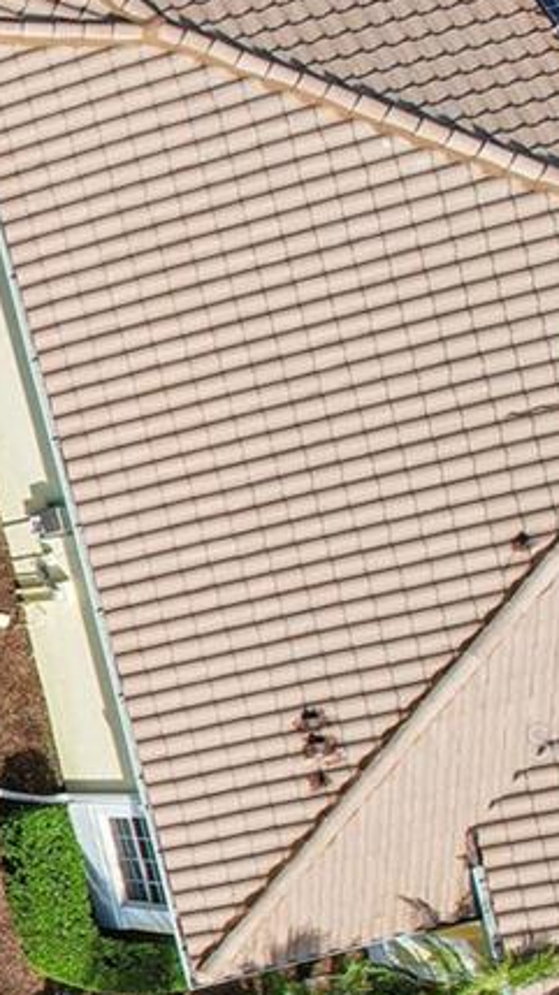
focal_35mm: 86
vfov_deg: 24.5
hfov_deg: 10.2
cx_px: -1123
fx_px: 2268
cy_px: 742
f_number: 2.8
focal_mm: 8.4
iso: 120
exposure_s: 1/1500
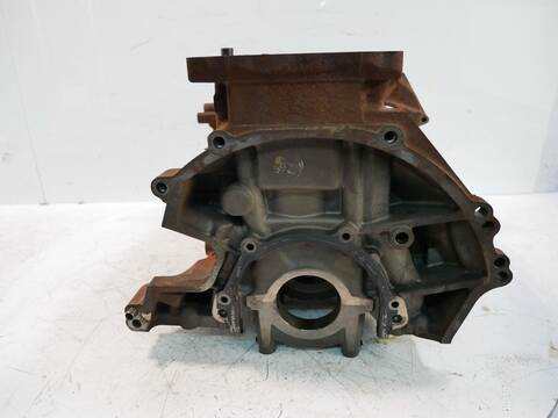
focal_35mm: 24
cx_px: 279
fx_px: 387
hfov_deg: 71.6
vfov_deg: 56.8
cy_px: 209
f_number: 3.5
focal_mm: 12
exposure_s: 1/125
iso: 1600
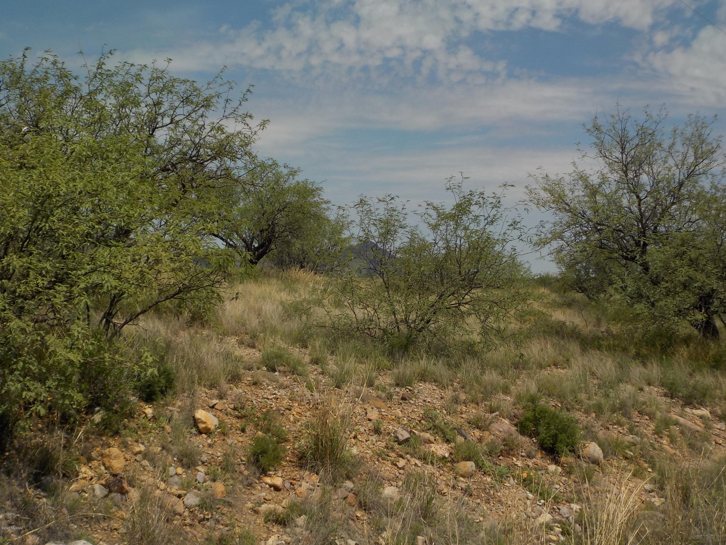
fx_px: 986
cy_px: 272
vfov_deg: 30.9
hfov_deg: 40.4
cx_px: 363
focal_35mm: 47
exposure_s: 1/1600
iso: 125
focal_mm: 6.4
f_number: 4.2
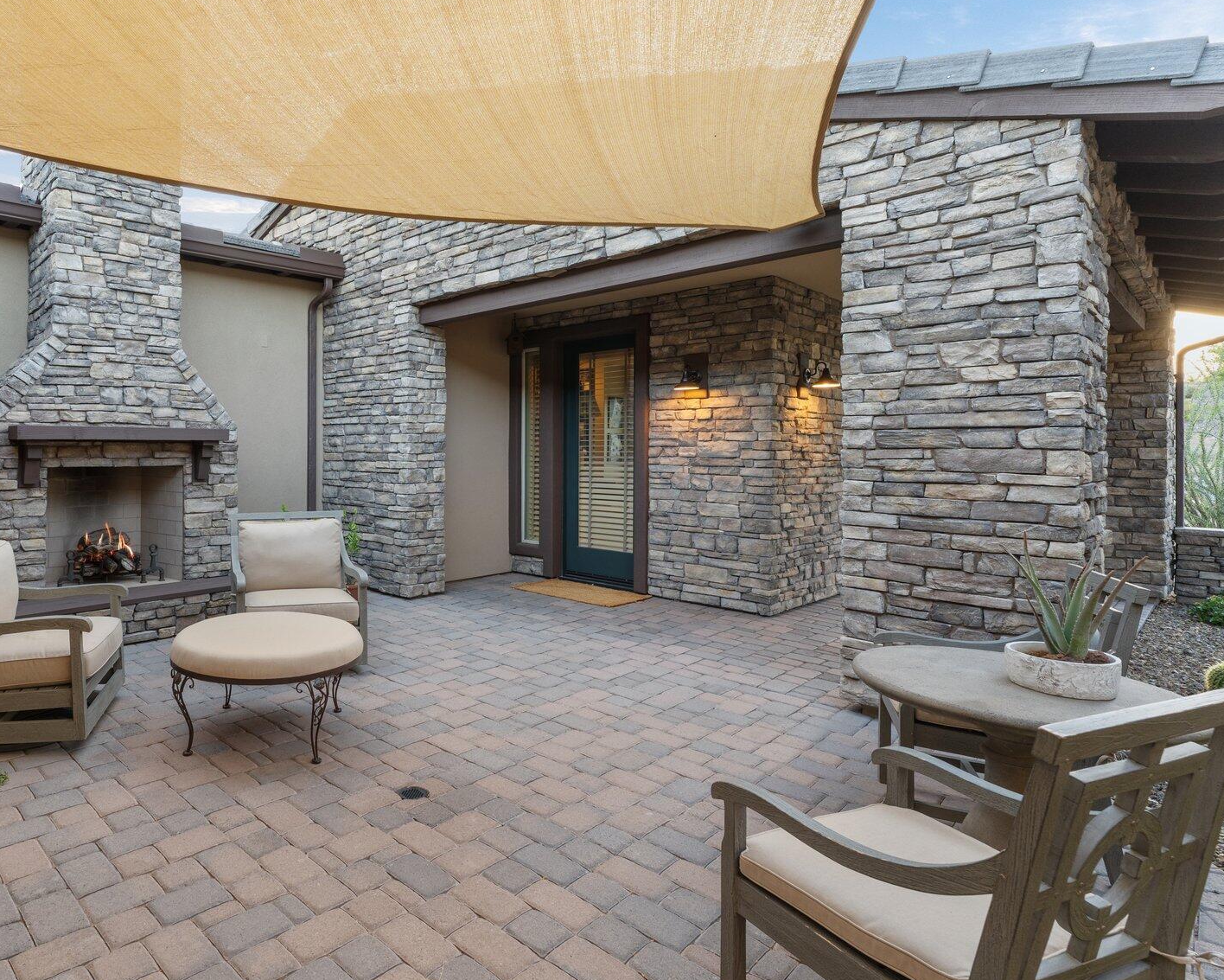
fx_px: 688
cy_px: 467
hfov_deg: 79.8
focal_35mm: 19
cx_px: 385
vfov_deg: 70.8
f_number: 8
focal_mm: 14
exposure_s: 1/6
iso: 400
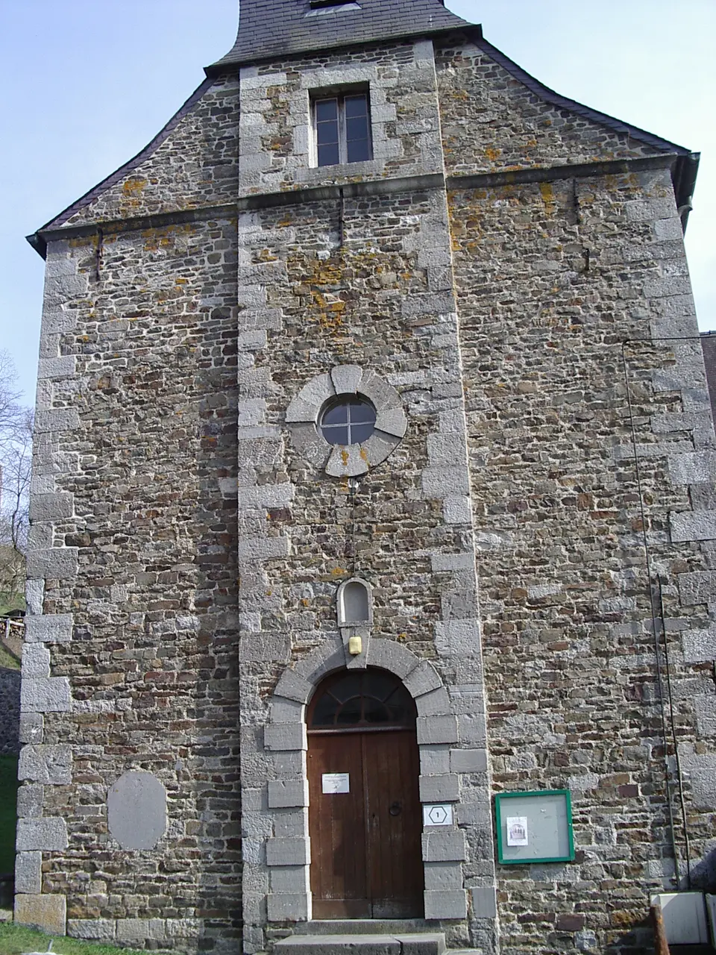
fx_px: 1048
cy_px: 478
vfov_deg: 49.0
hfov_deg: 37.7
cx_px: 358
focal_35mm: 38
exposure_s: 1/200
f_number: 4.8
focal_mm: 5.8
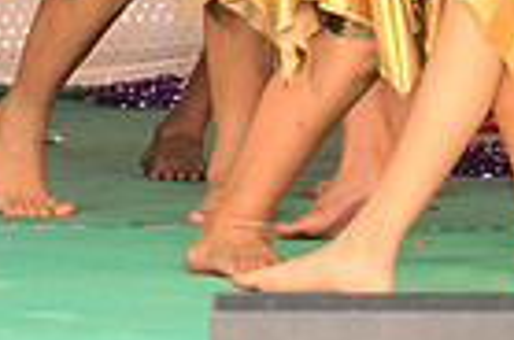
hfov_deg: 3.7
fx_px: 8006
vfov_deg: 2.4
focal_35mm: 562
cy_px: -349
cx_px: 388
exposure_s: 1/125
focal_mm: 90
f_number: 7.1
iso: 640
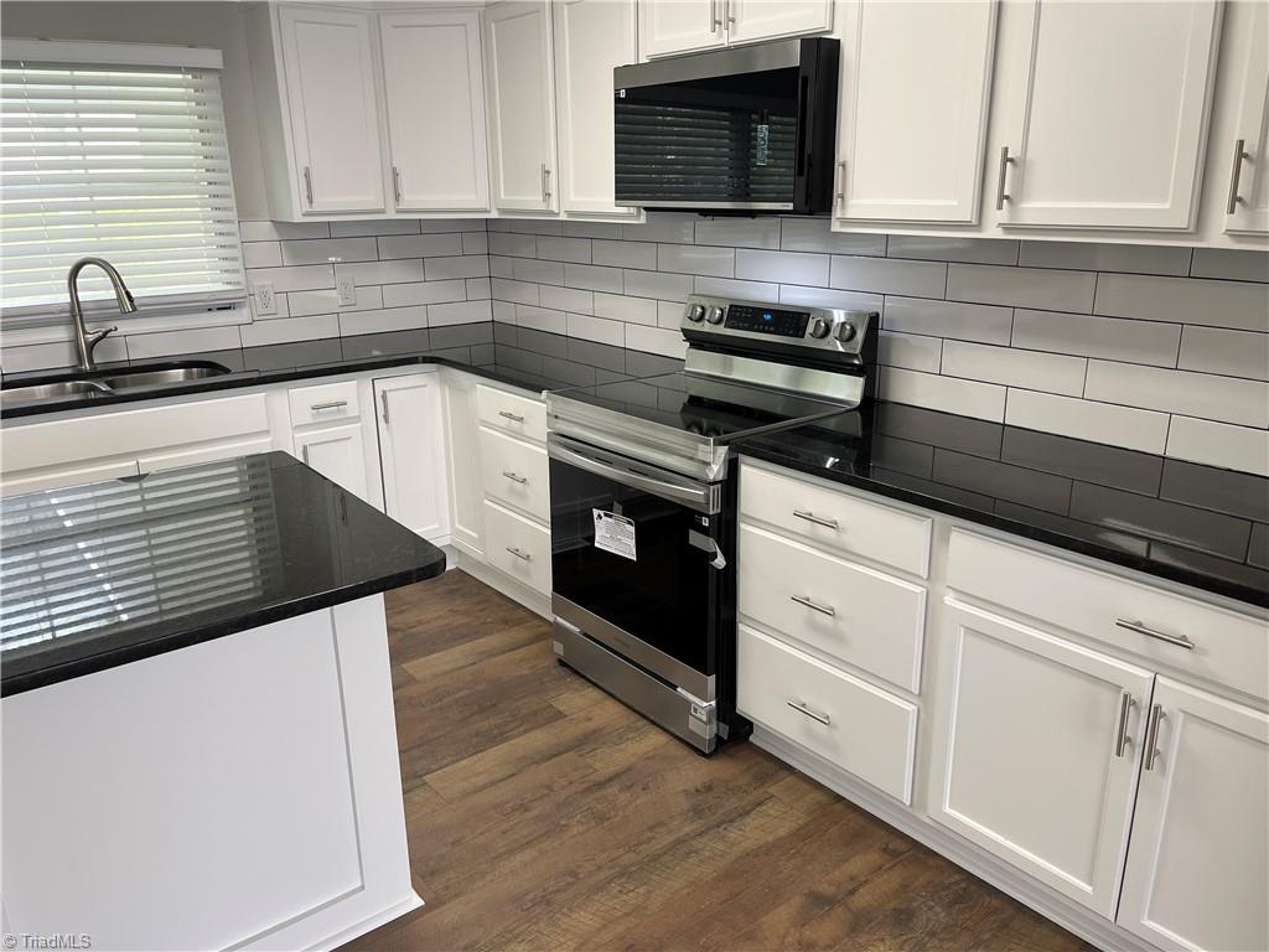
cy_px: 476
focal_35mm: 26
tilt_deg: -16.3
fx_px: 953
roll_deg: +1.2
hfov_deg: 67.3
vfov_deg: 53.1
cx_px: 634
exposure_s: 1/120
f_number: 1.6
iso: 80
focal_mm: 5.1
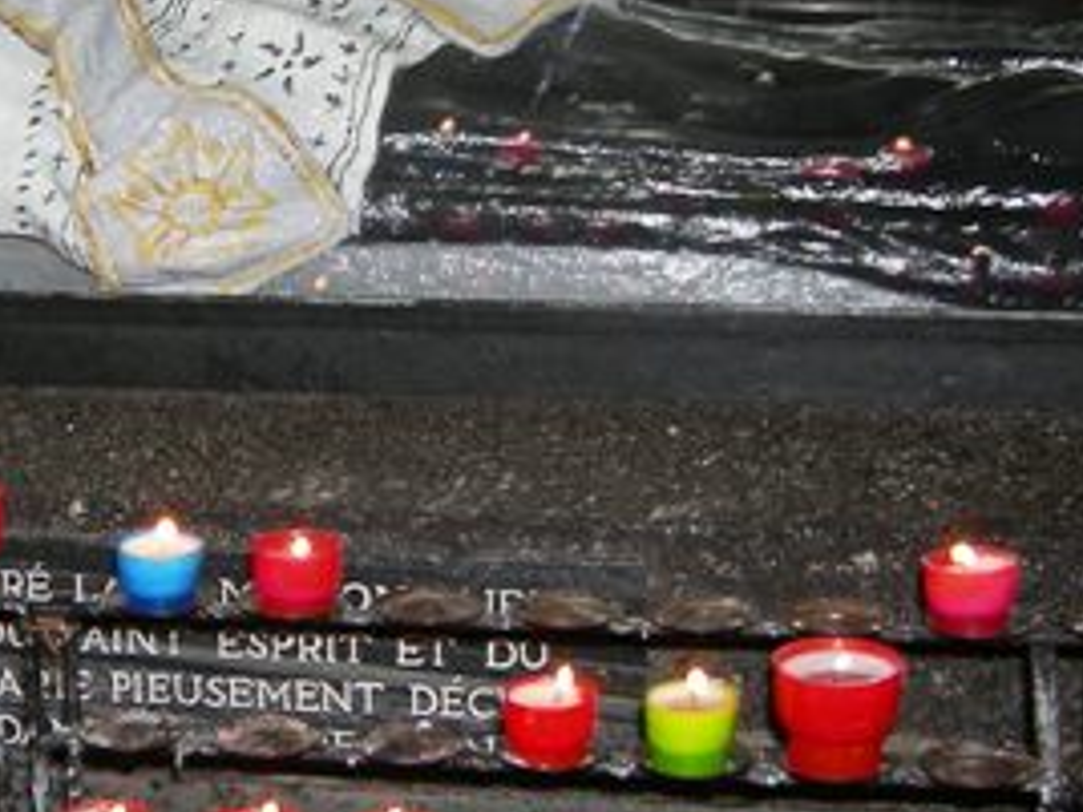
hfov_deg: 22.6
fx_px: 2691
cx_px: 283
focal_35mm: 86
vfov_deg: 17.1
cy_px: 307
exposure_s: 1/60.1
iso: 64
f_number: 2.7
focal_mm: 7.5
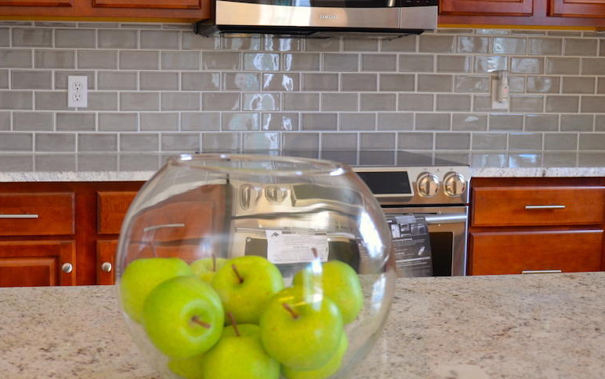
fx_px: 924
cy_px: 176
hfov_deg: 35.9
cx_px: 207
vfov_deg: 23.2
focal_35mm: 56
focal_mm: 22
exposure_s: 1/100
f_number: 5
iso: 400
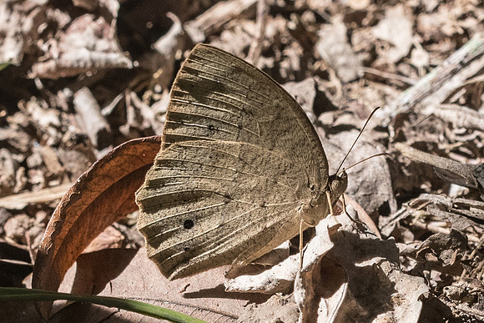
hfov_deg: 2.7
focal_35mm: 776
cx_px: 254
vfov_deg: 1.8
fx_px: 10437
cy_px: 229
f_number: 8
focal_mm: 150
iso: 800
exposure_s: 1/1250
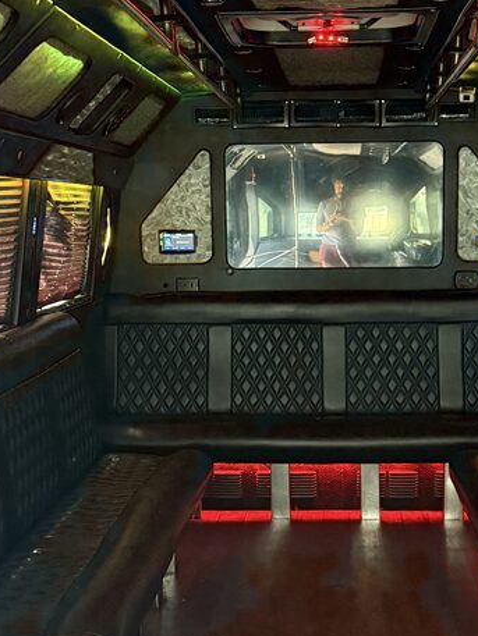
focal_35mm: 63
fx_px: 1159
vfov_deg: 30.7
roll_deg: +0.7
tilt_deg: -6.9
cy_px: 366
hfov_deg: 23.2
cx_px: 297
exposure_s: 1/41
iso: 800
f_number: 1.78
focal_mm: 6.76
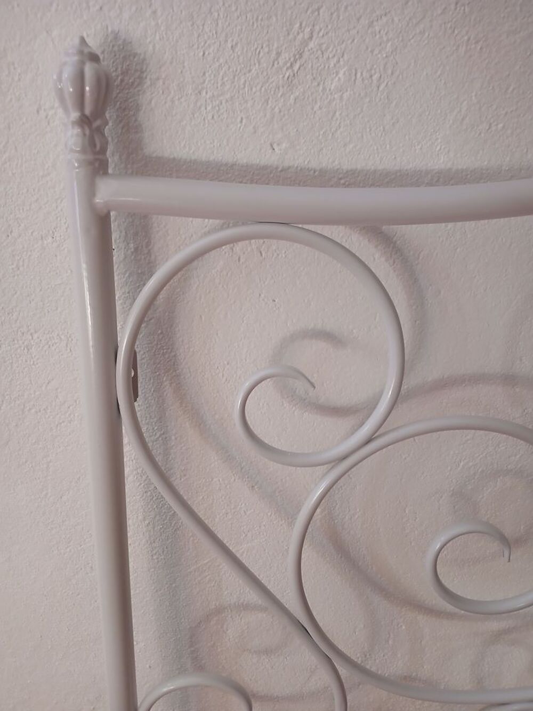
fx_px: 534
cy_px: 356
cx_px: 266
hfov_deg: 53.1
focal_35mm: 26
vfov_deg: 67.3
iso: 250
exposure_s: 1/33.3
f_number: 1.8
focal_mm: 3.98
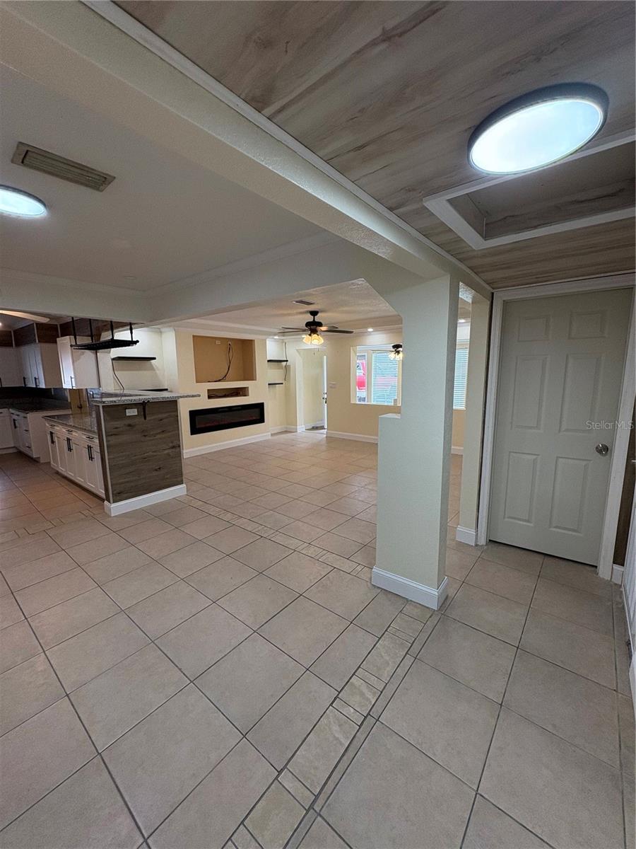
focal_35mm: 14
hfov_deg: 85.7
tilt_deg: -8.9
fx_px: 343
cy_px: 424
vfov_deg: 102.1
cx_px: 318
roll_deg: +0.4
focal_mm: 2.22
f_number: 2.2
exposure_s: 1/120
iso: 125
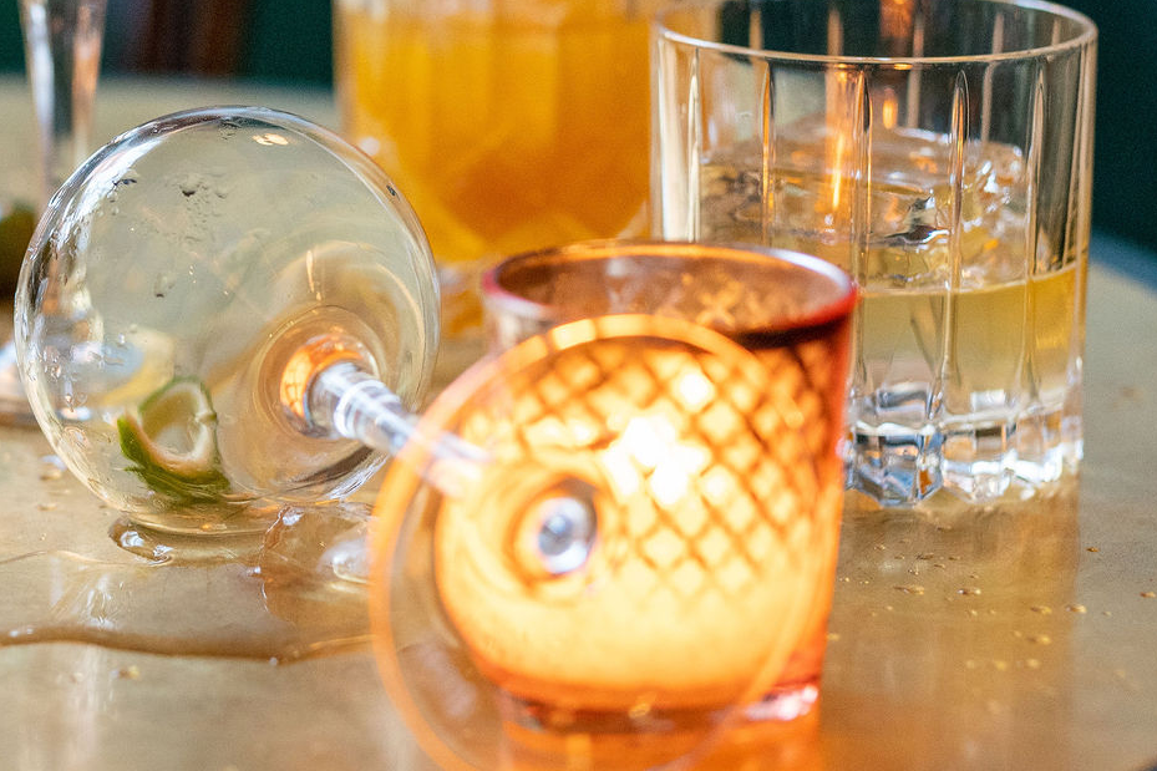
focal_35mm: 115
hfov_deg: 17.4
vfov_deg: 11.8
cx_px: 47
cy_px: 87
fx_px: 3695
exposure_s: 1/125
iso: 3200
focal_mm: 50
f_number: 2.8
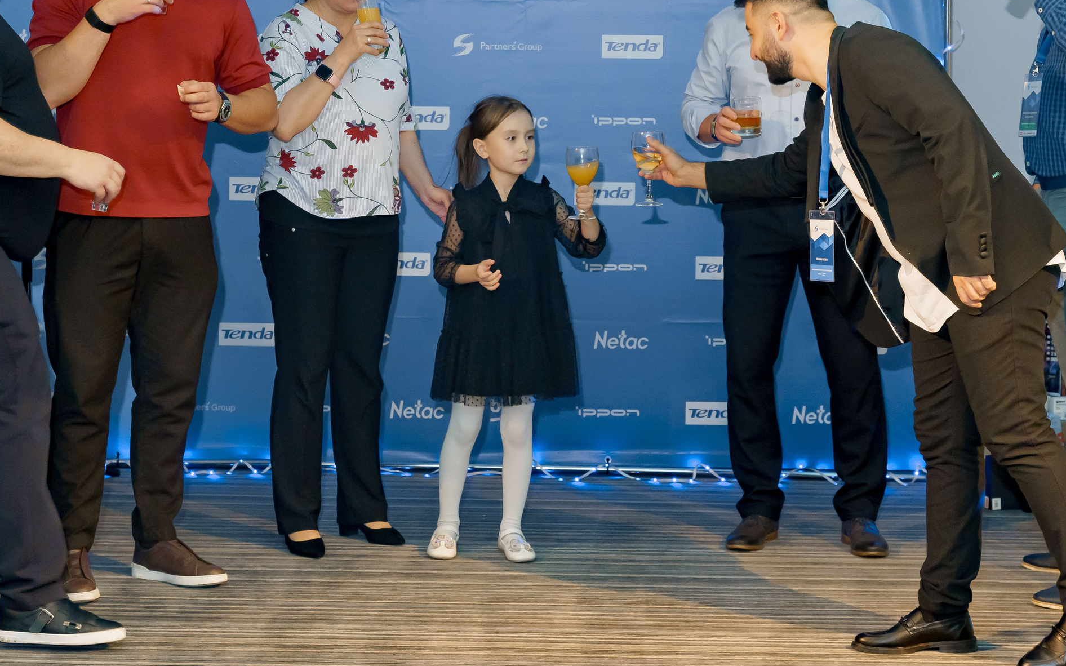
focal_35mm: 90
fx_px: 2614
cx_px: 516
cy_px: 230
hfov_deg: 23.0
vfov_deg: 14.5
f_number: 5
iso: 3200
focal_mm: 59
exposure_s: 1/125
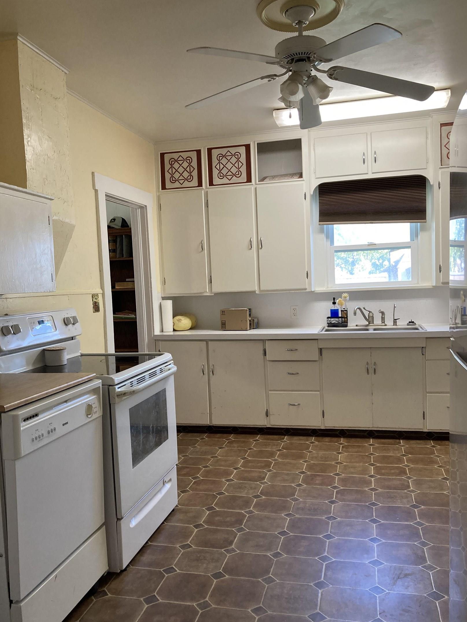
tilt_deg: -3.1
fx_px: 540
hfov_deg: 46.8
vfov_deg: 59.9
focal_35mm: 30
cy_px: 332
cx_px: 231
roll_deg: +2.1
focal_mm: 3.99
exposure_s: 1/60
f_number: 1.8
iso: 100
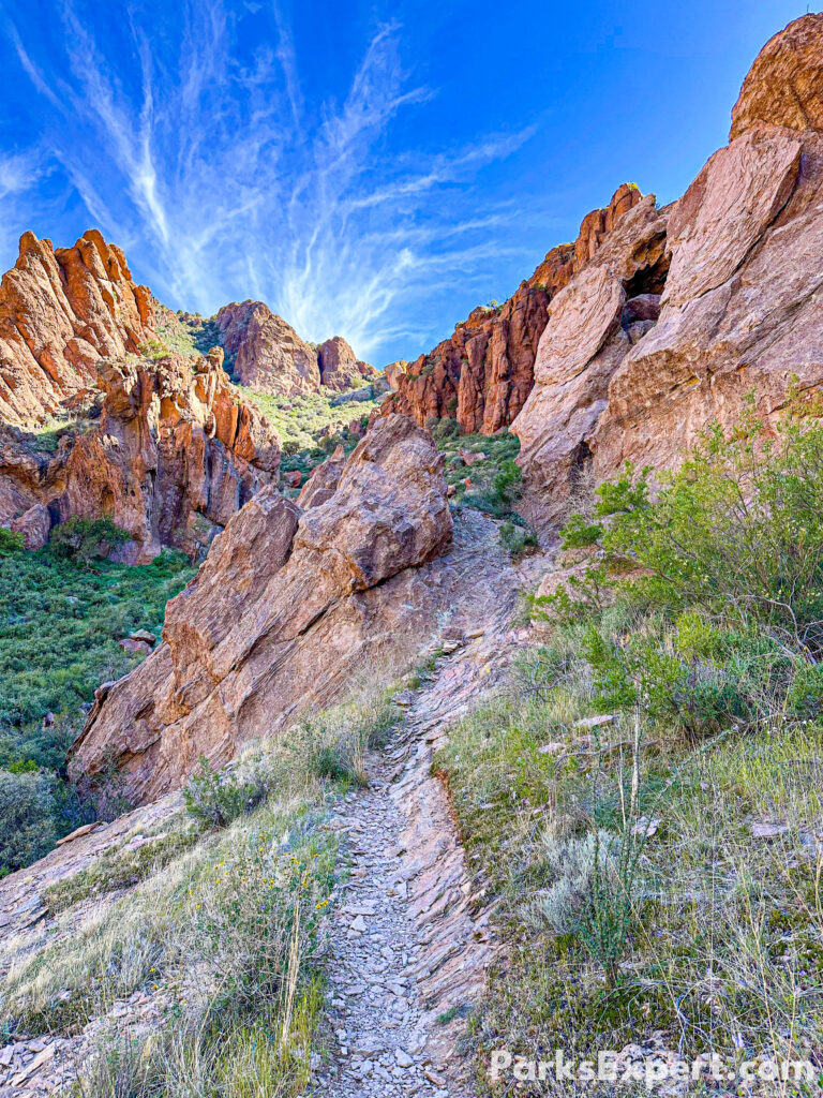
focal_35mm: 24
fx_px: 761
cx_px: 412
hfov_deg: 56.8
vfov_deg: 71.6
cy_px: 549
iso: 80
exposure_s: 1/800
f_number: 1.8
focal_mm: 6.86
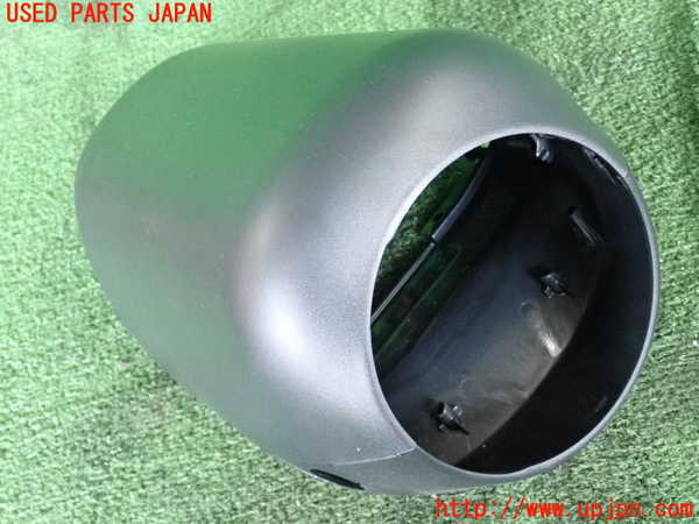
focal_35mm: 50
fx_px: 1010
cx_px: 350
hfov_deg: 38.2
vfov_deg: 29.1
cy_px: 262
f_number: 3.2
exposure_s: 1/125
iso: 2000
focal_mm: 9.01
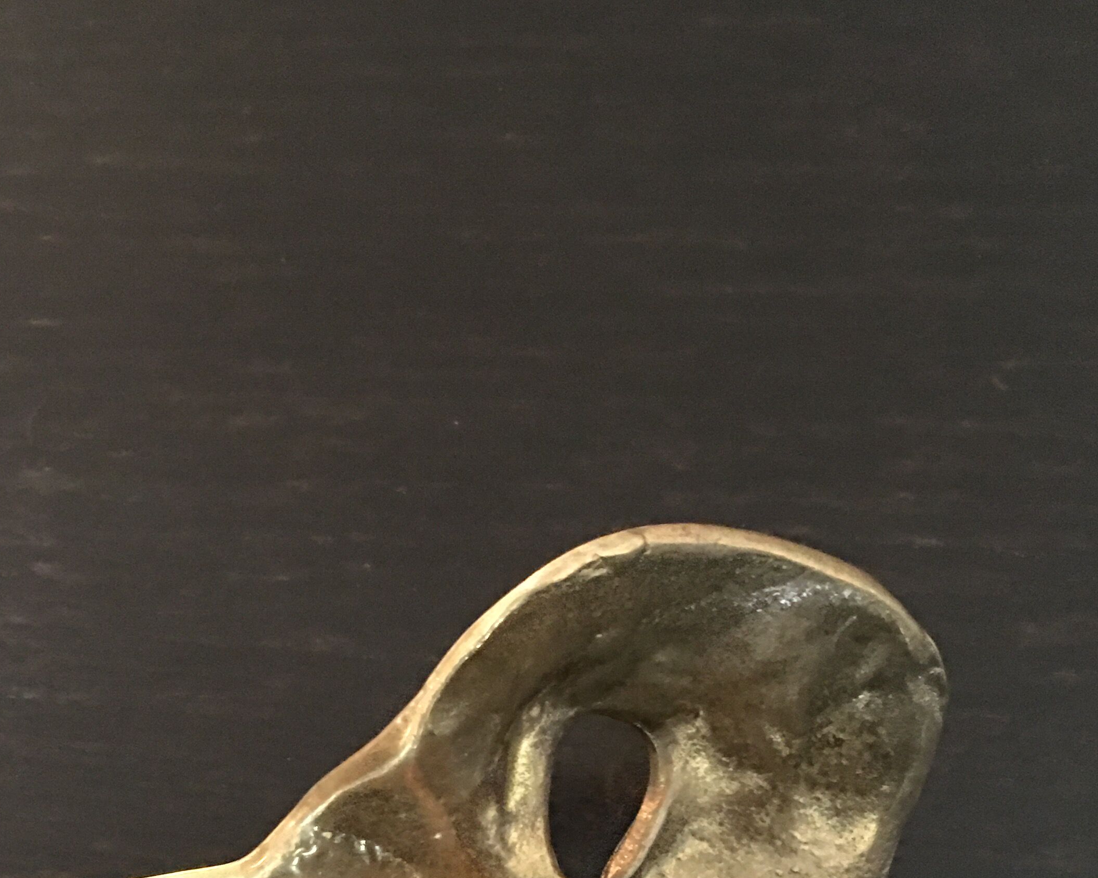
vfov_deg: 27.5
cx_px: 379
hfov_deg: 34.5
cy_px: 713
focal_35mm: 54
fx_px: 1755
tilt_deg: -69.9
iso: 200
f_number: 2.2
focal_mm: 4.15
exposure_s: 1/4
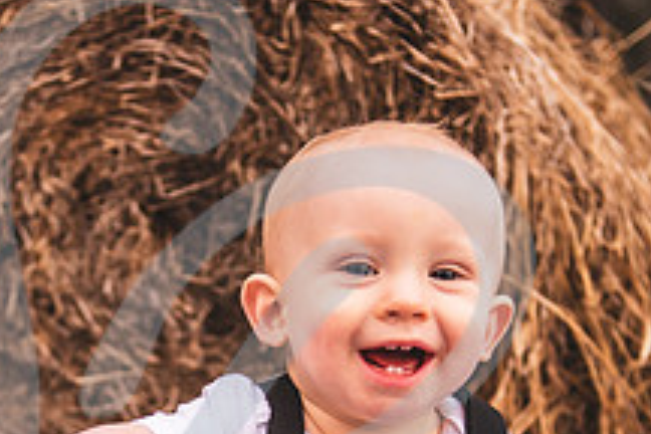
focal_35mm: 102
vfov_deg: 13.1
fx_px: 1844
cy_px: 520
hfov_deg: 19.6
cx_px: 57
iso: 200
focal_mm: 38
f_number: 2.8
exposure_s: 1/320
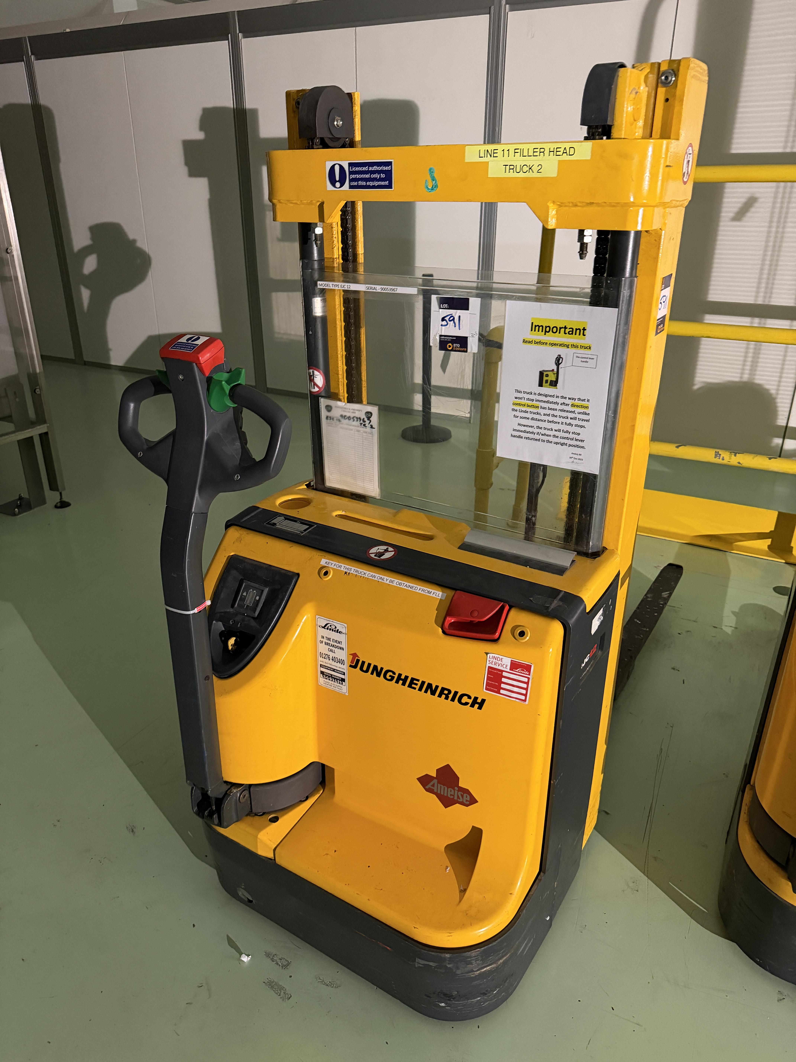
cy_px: 531
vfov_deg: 71.6
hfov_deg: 56.8
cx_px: 398
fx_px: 736
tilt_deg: -25.2
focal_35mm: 24
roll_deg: -0.9
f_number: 1.78
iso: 640
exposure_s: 1/32
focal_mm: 6.76
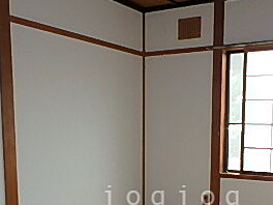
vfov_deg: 27.2
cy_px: 196
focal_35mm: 51
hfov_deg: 37.2
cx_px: 174
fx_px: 402
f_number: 3.5
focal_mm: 3.7
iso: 125
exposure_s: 1/60
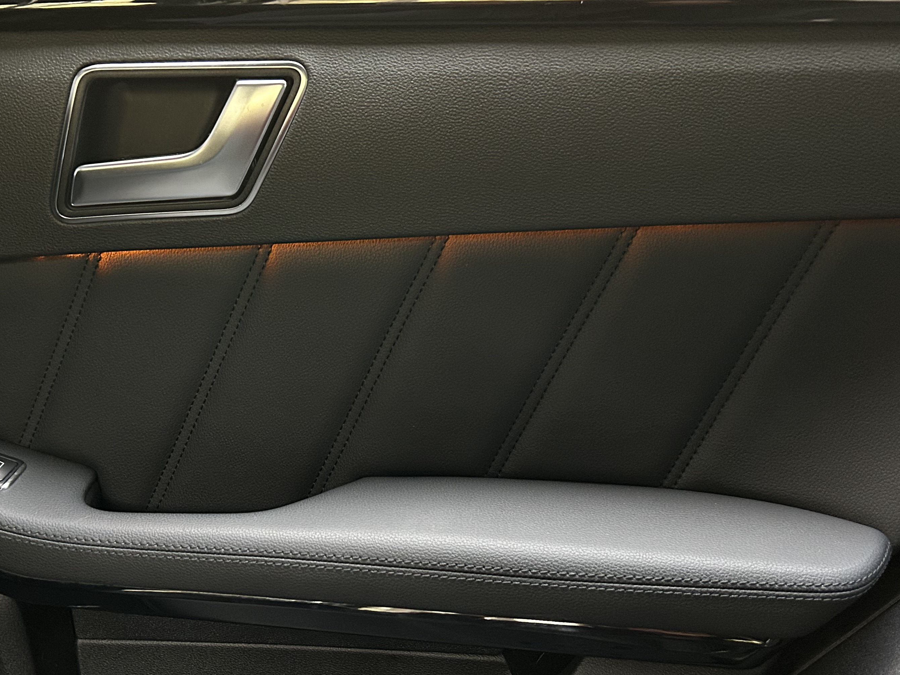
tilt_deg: -14.9
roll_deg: -1.2
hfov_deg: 47.5
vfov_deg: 36.8
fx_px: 1014
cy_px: 356
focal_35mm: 39
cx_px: 349
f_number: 1.5
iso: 640
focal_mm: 5.7
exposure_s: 1/30
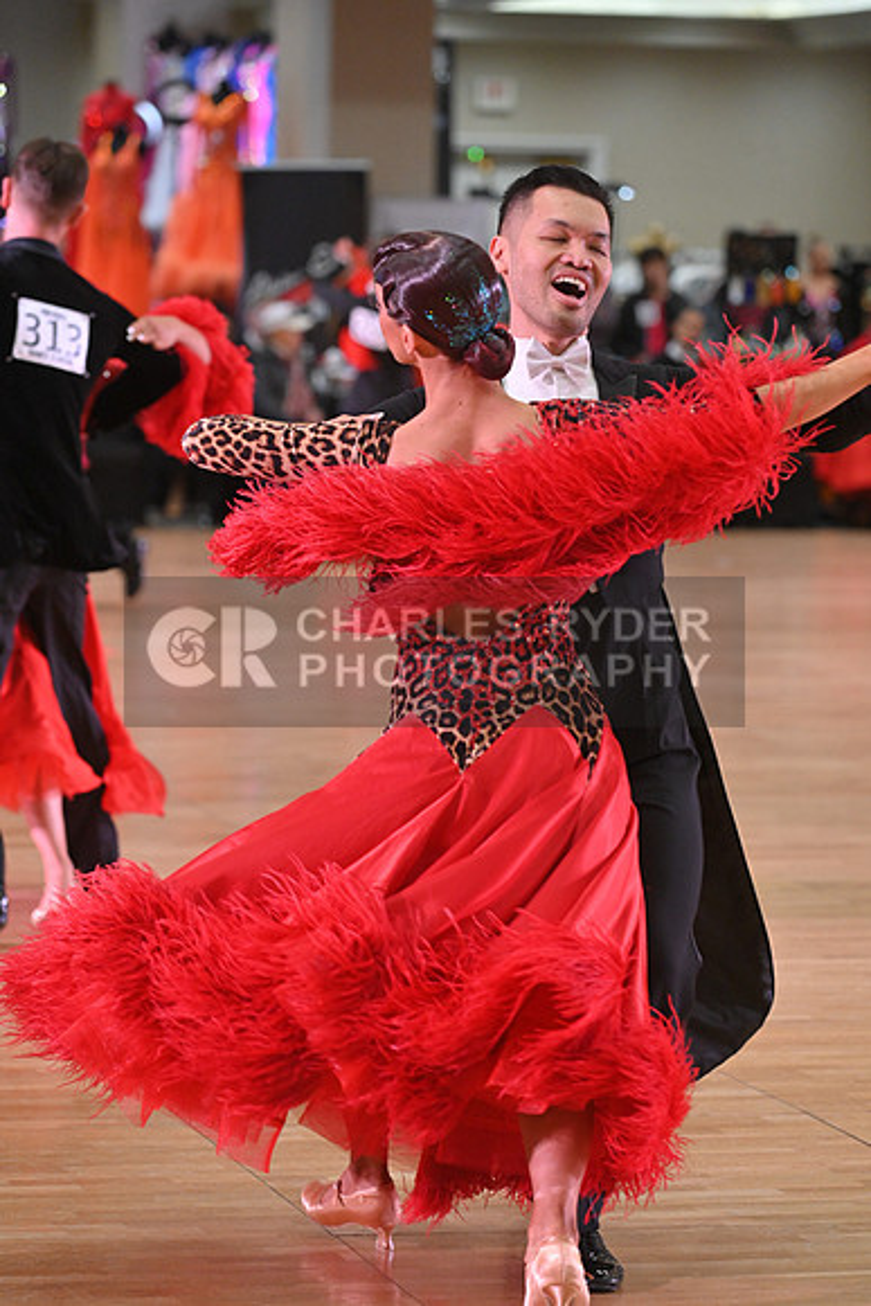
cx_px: 436
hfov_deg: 9.2
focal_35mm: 150
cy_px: 653
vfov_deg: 13.7
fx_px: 5440
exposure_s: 1/400
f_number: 5
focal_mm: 150
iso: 3200
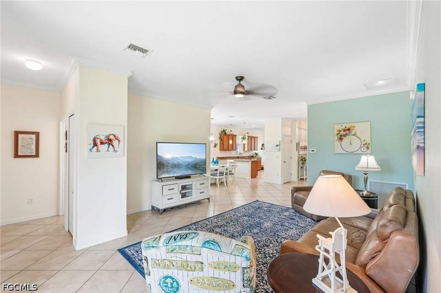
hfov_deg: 96.8
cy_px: 146
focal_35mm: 16
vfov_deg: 73.6
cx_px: 220
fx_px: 196
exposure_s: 1/13
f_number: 8
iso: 400
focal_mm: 16
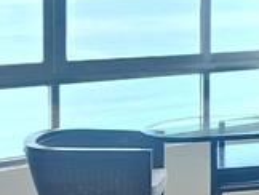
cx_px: 601
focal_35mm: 82
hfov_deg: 15.3
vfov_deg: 17.8
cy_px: 29
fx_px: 614
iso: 50
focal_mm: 2.2
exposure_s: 1/120
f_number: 2.2
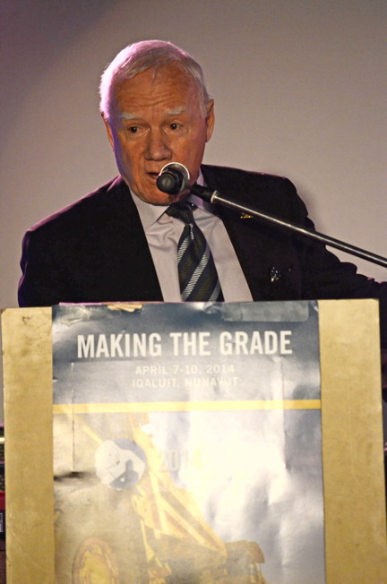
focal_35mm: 450
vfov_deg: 4.6
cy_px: 292
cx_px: 194
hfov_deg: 3.0
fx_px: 7287
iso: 2500
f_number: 5.6
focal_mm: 300
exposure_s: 1/60
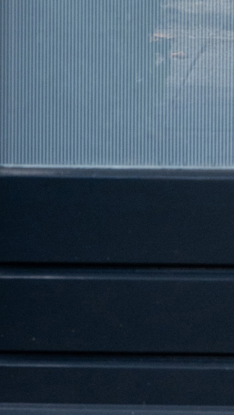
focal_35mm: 276
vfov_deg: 7.5
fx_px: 3042
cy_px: -455
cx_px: 393
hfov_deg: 4.4
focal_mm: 46
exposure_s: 1/320
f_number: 8
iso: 640
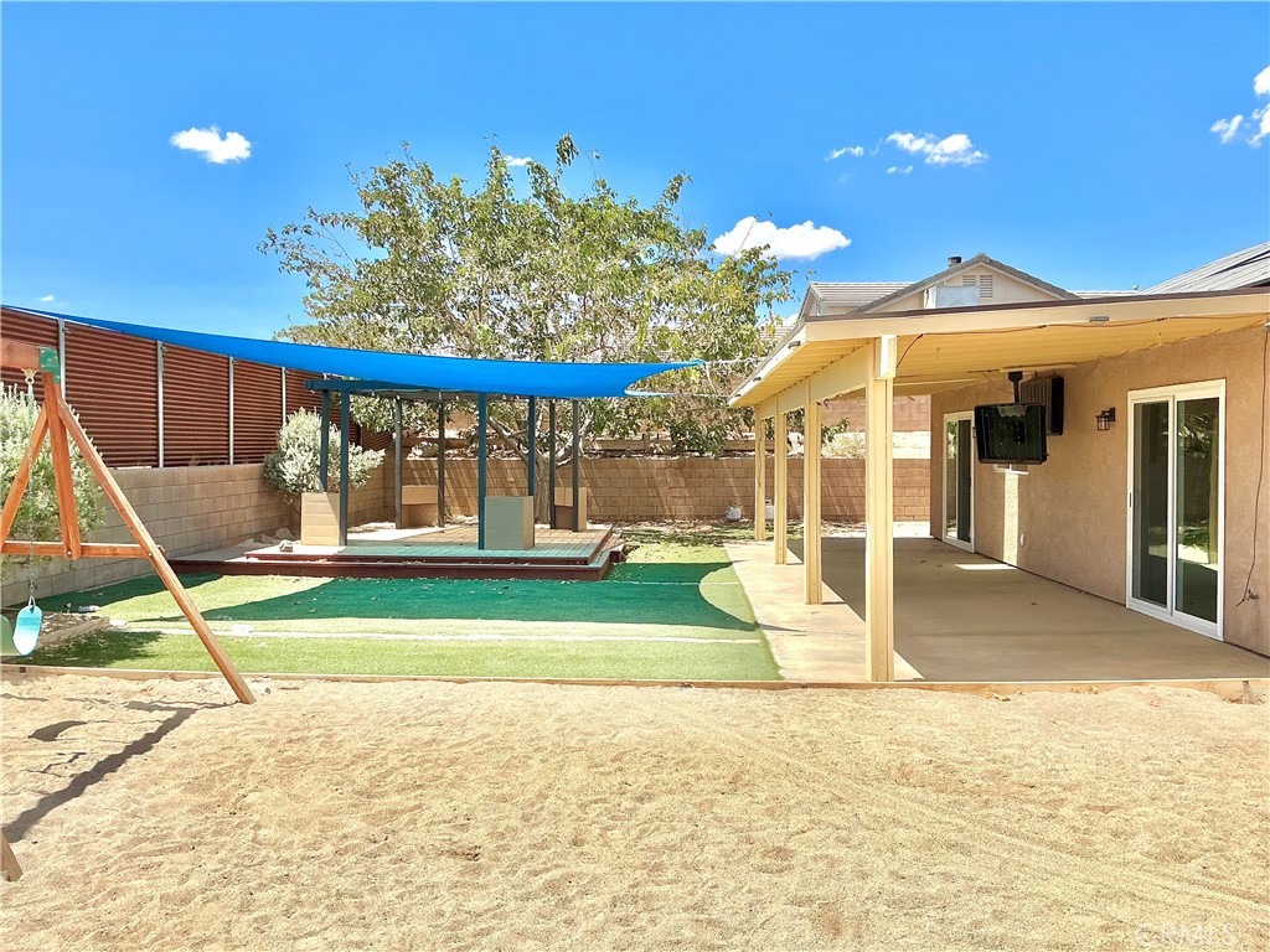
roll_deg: +0.7
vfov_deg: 48.2
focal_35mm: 29
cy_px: 476
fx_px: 1064
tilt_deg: -0.4
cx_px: 635
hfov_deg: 61.7
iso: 25
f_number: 1.8
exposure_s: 1/2320
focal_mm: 3
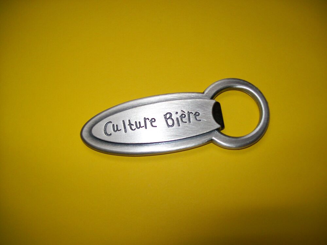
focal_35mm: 34
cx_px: 164
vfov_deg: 41.8
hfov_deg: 54.0
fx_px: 321
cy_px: 122
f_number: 2.7
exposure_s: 1/60
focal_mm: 6.1
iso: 64
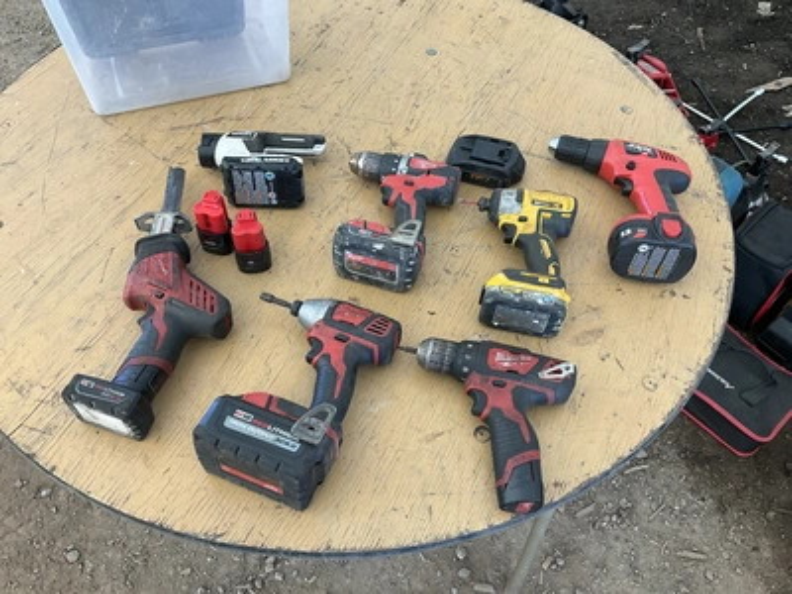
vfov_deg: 48.2
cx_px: 396
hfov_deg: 61.7
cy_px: 297
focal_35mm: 29
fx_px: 664
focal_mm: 3
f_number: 1.8
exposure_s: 1/122
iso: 32
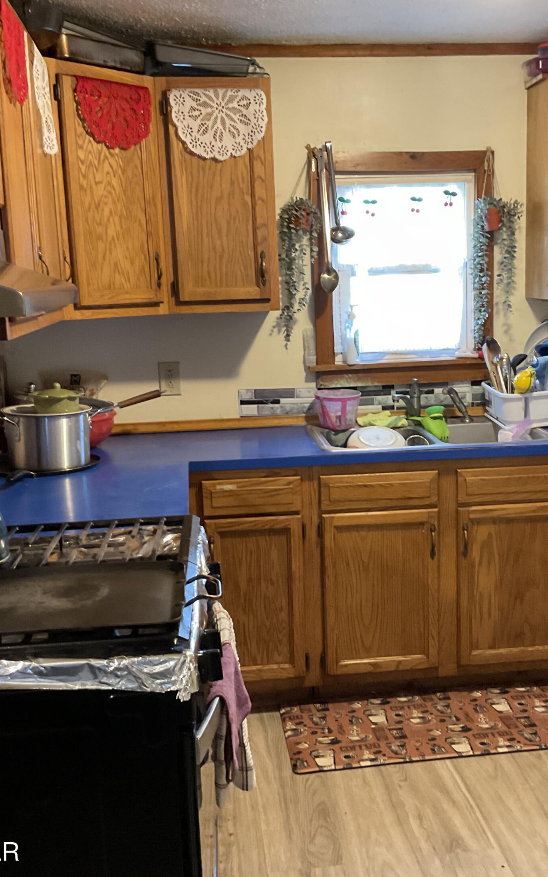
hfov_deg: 30.4
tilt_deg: -9.9
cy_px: 444
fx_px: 1004
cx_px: 339
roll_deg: +2.3
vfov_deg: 47.2
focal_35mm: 42
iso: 200
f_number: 1.8
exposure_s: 1/40
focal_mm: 3
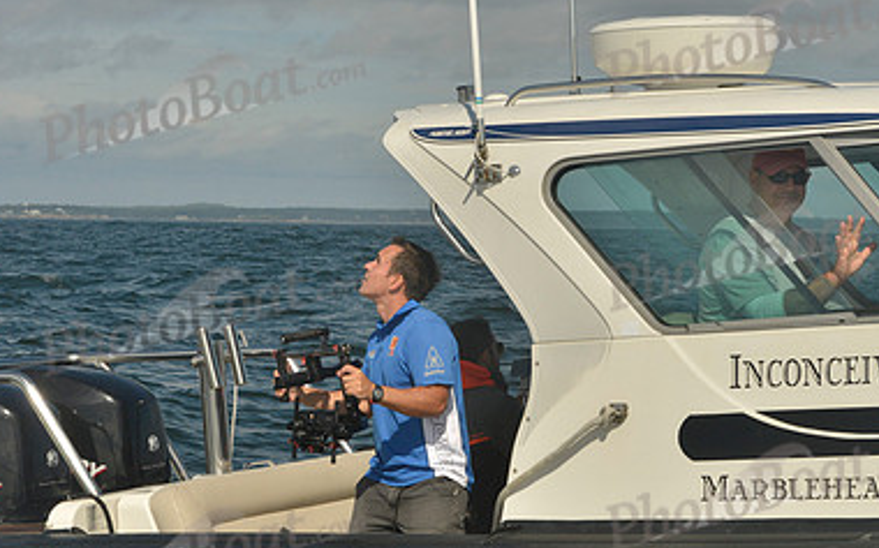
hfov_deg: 19.1
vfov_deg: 12.0
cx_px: 488
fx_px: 2610
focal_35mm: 109
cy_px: 403
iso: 400
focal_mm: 70
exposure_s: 1/1250
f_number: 13
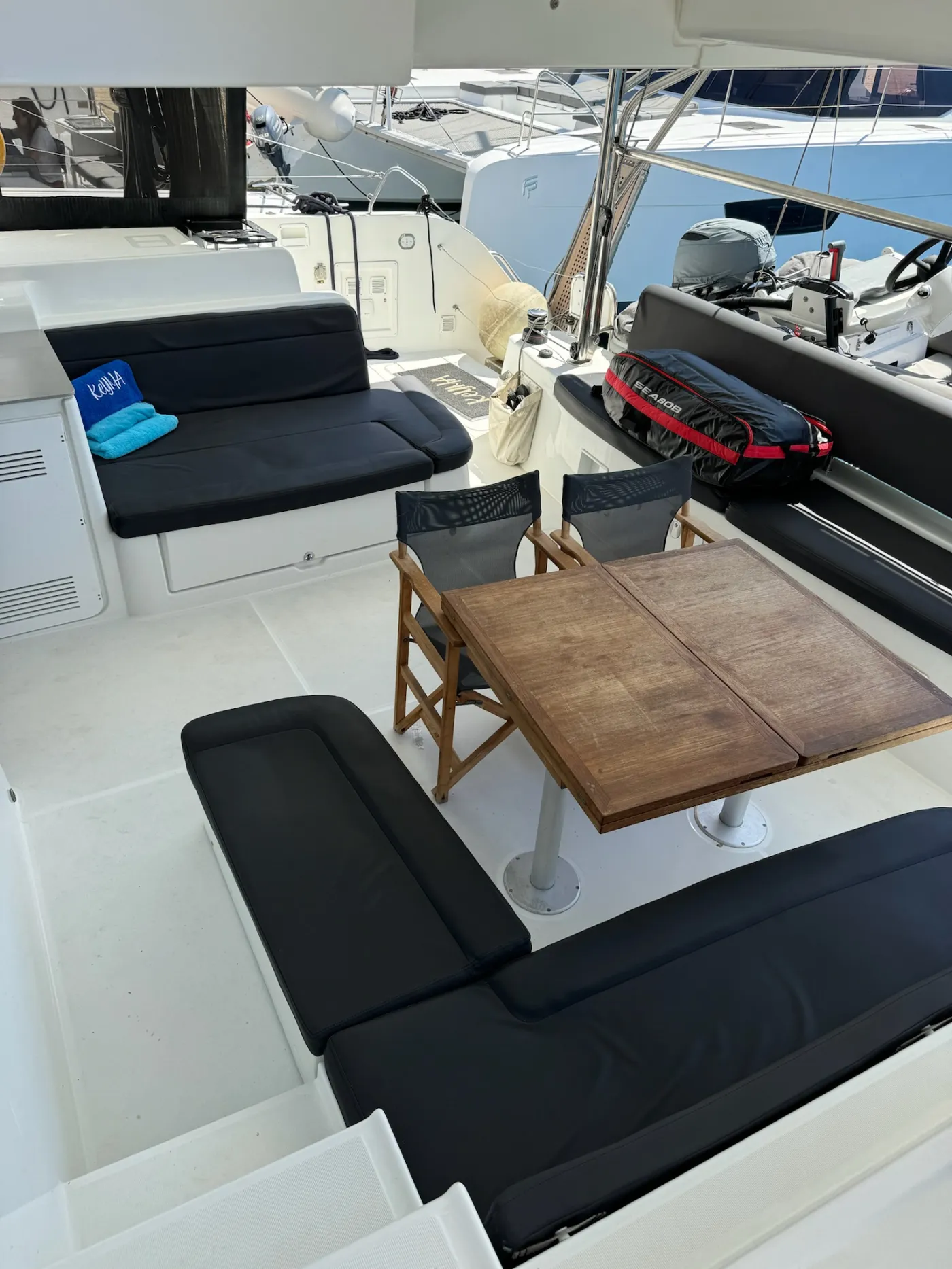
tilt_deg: -34.0
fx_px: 880
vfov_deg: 71.6
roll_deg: -2.2
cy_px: 634
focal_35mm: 24
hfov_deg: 56.8
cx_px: 476
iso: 80
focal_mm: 6.76
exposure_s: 1/1366
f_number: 1.78
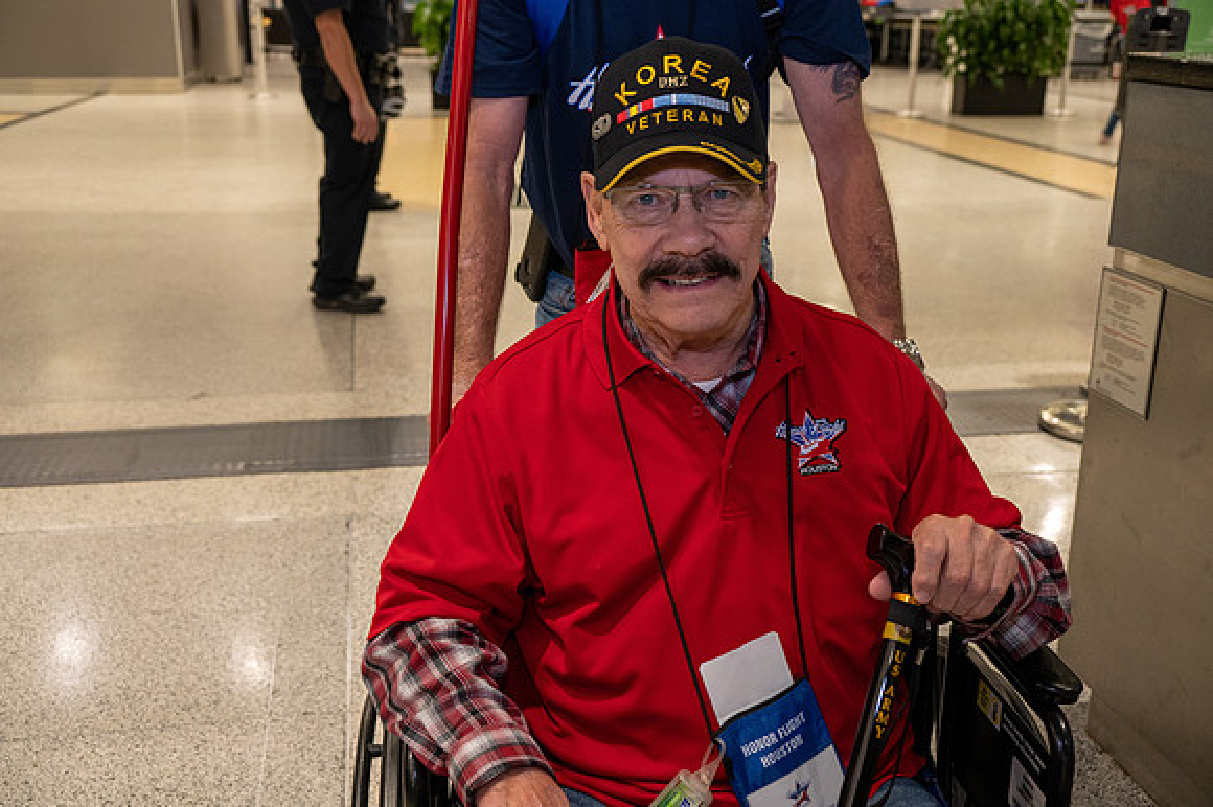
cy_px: 404
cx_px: 606
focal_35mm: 38
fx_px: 1280
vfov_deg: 35.0
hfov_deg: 50.7
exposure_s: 1/100
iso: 2500
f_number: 5
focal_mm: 38
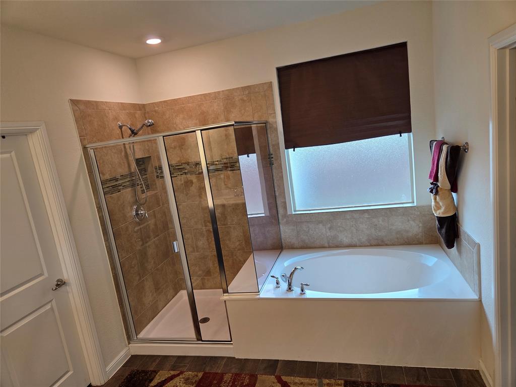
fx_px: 343
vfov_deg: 58.9
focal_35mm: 23
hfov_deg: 73.9
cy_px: 194
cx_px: 258
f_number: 1.8
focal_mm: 5.4
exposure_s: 1/120
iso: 80
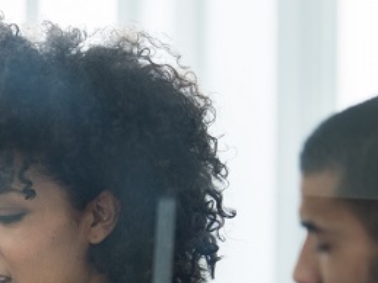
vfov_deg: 1.7
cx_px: -231
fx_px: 9725
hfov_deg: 2.2
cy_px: 251
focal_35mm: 891
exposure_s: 1/400
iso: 400
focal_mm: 200
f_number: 2
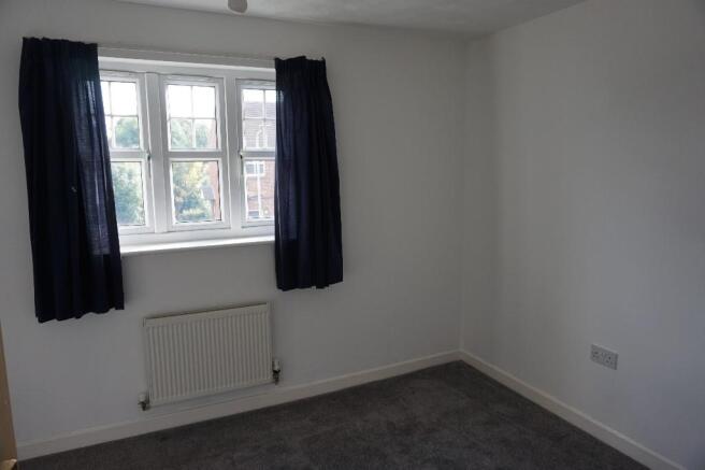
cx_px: 352
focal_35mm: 24
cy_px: 235
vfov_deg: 53.1
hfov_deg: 73.8
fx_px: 470
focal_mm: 16
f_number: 4
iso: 200
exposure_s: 1/60
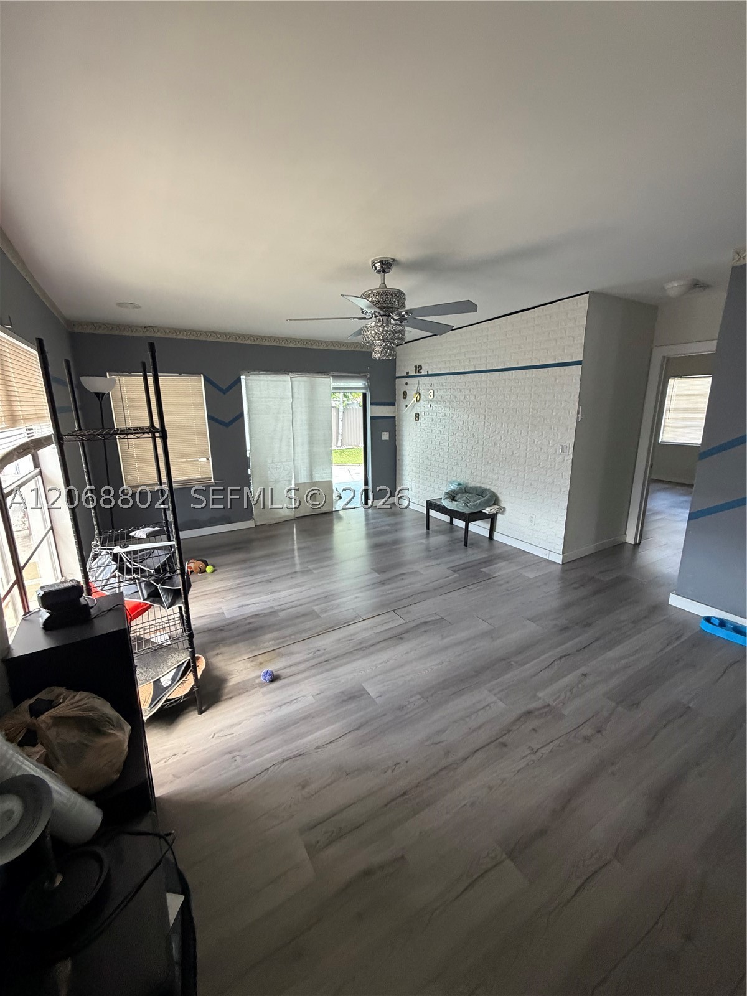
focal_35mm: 14
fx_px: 403
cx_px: 374
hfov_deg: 85.7
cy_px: 498
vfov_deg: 102.1
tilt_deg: -10.7
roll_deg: +2.1
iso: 400
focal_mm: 2.22
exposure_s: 1/60
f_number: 2.2
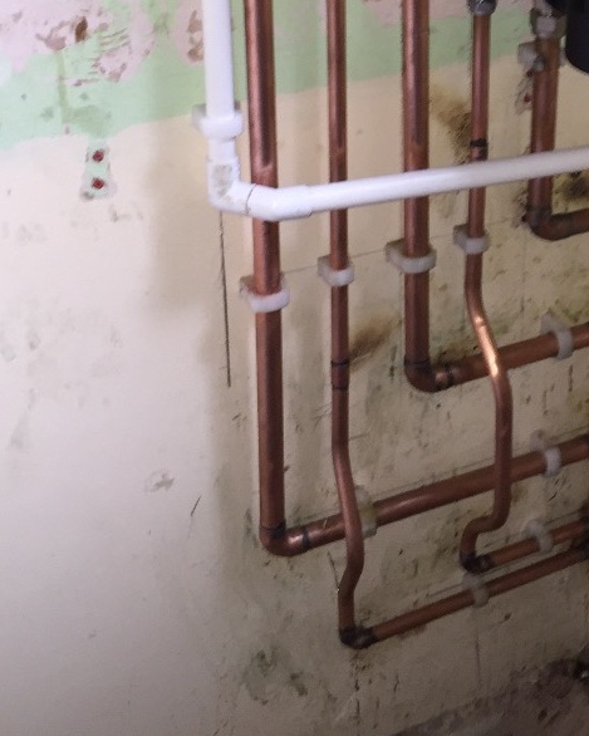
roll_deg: -0.2
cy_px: 25
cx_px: 451
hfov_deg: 25.9
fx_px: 1264
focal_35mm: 58
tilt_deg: -21.2
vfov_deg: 30.5
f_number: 2.2
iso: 64
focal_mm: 4.15
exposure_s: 1/30
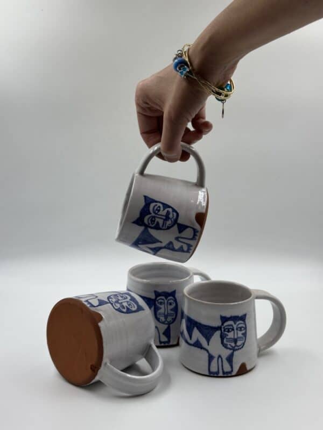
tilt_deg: -12.8
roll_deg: -1.4
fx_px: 597
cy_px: 215
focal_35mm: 48
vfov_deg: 39.7
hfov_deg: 30.3
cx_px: 162
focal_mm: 6.86
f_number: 1.78
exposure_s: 1/594
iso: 64
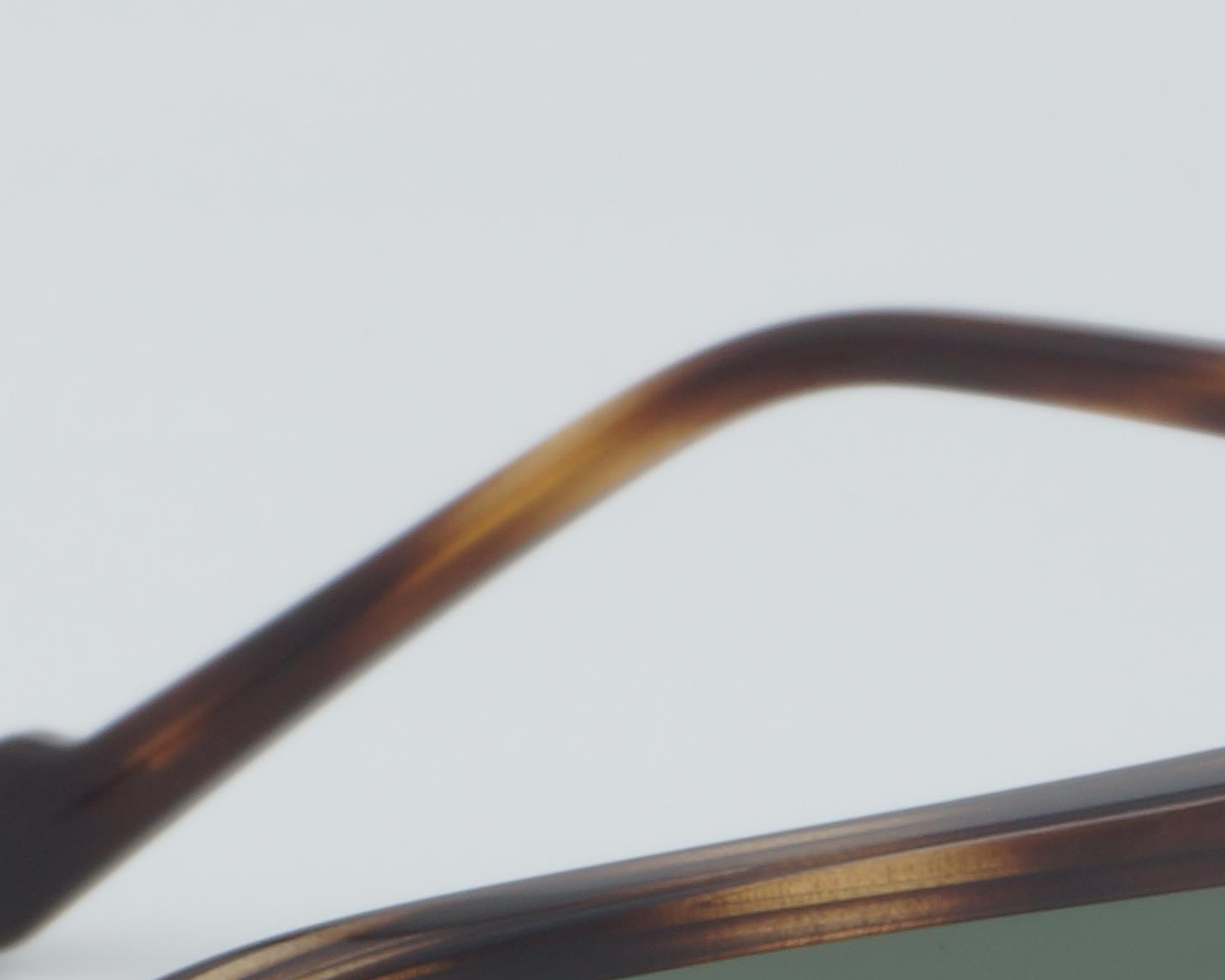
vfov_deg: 5.2
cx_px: 363
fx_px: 10660
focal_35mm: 294
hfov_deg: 6.6
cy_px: 1388
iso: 100
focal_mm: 50
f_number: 32
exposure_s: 1/3
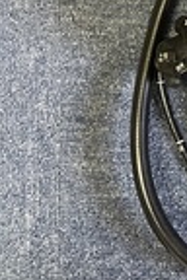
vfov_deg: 26.3
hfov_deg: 14.9
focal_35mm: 75
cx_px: 374
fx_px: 584
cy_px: 39
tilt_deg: -87.7
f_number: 1.6
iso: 500
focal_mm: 4.2
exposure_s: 1/40
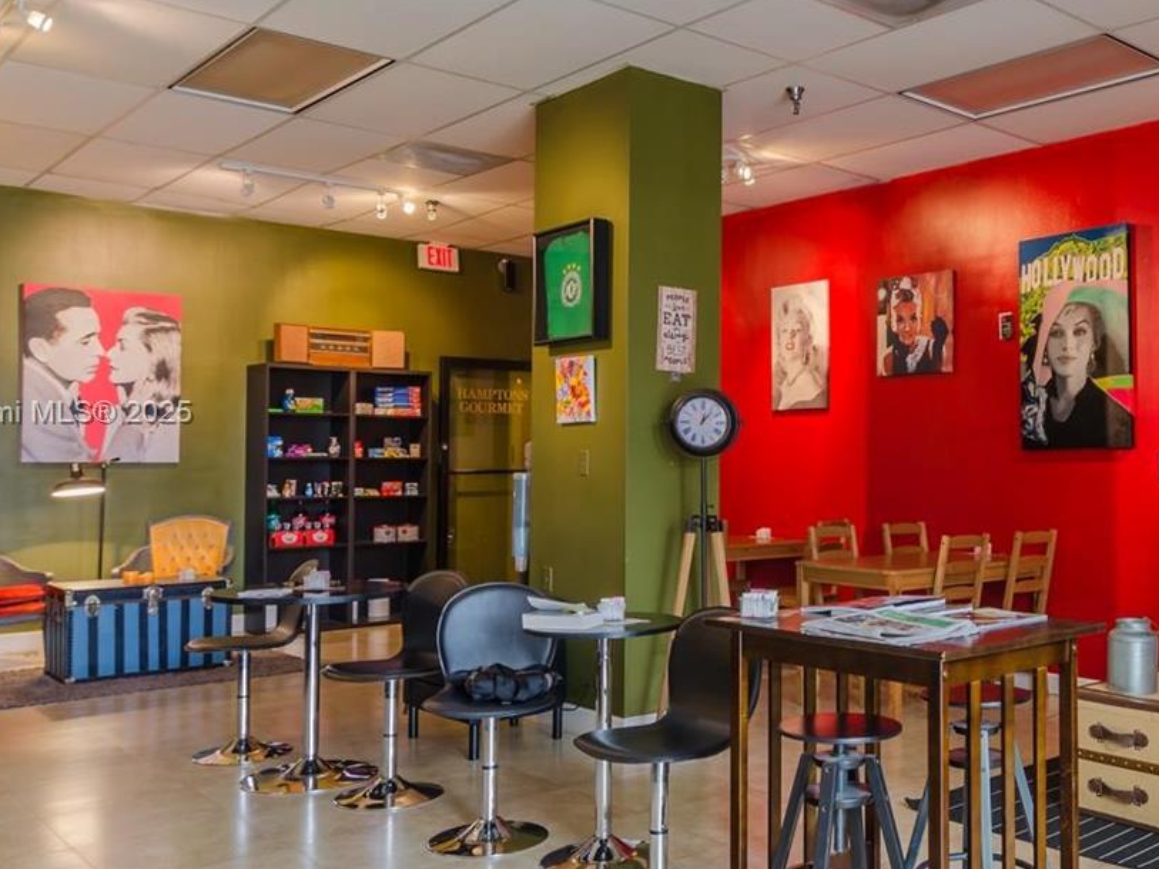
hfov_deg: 51.5
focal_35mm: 34
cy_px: 415
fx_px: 1139
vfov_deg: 41.8
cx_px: 877
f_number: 8
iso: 100
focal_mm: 12
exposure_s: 3
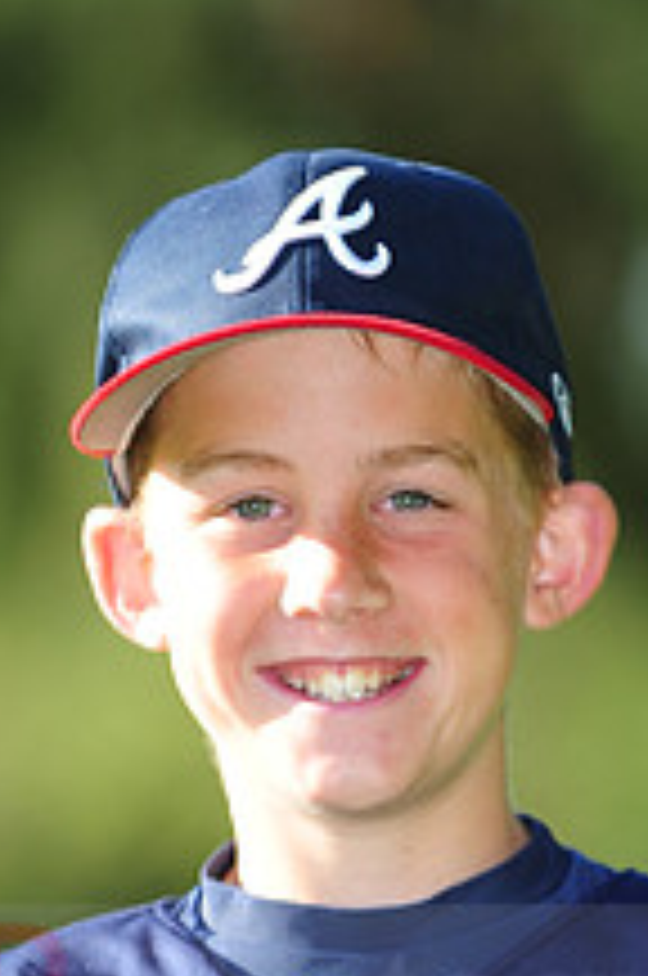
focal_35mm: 535
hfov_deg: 2.6
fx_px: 14490
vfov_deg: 3.9
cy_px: 967
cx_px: 436
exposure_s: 1/640
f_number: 4
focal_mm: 200
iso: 200
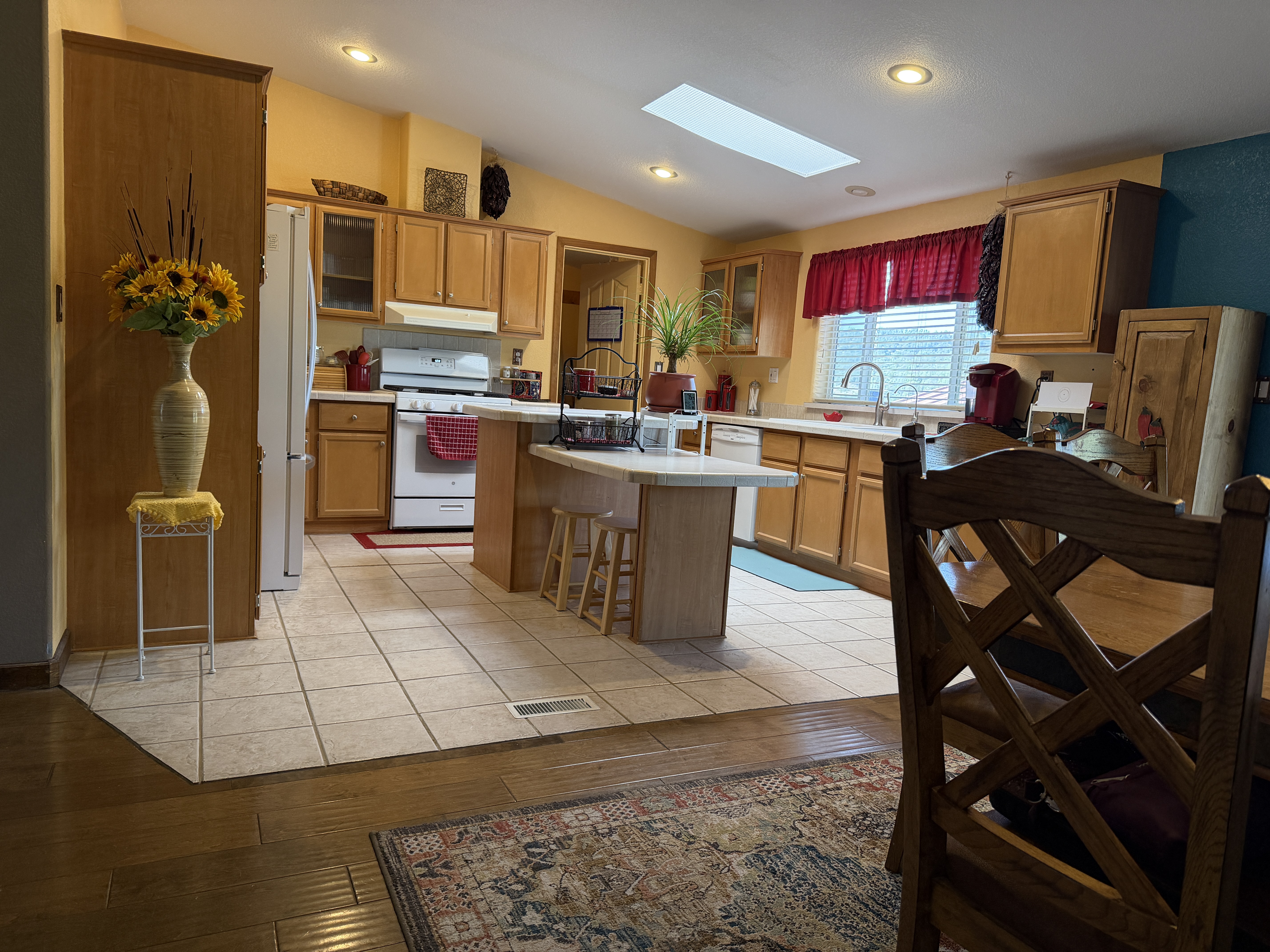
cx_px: 635
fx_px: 881
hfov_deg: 71.6
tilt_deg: -6.2
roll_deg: -3.5
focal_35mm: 24
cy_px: 476
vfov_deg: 56.8
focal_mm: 6.76
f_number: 1.78
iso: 320
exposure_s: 1/120
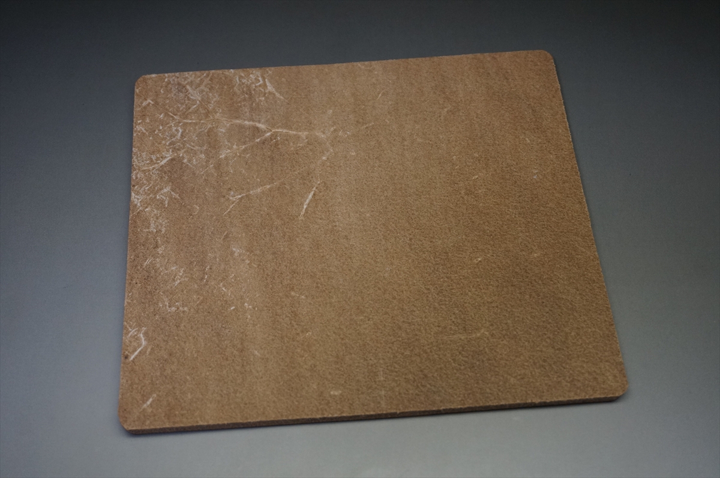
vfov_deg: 29.8
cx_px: 360
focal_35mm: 45
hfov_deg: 43.7
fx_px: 899
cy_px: 239
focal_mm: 30
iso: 1000
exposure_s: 1/160
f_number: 5
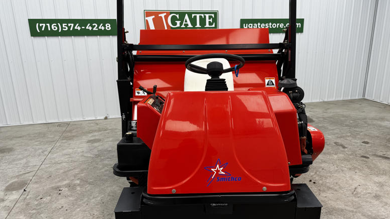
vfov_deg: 42.8
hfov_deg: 69.8
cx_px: 201
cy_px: 121
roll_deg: +0.4
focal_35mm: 27
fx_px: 279
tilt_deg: -17.0
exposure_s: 1/120
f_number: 1.78
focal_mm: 6.76
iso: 64
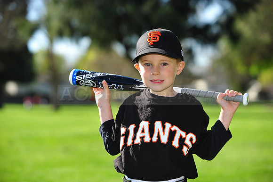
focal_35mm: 112
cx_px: 136
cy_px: 91
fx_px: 849
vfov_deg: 12.2
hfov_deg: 18.3
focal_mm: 112
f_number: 4.5
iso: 200
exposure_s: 1/800
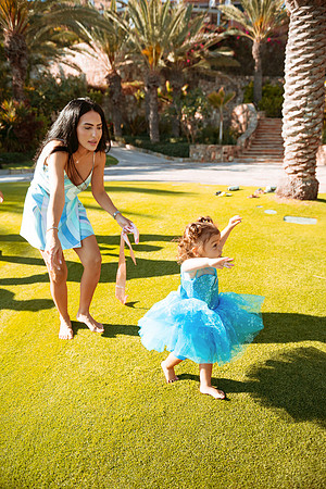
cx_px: 163
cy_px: 244
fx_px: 326
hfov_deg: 53.1
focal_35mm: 24
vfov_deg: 73.7
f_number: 2.8
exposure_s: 1/2000
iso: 100
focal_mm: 24
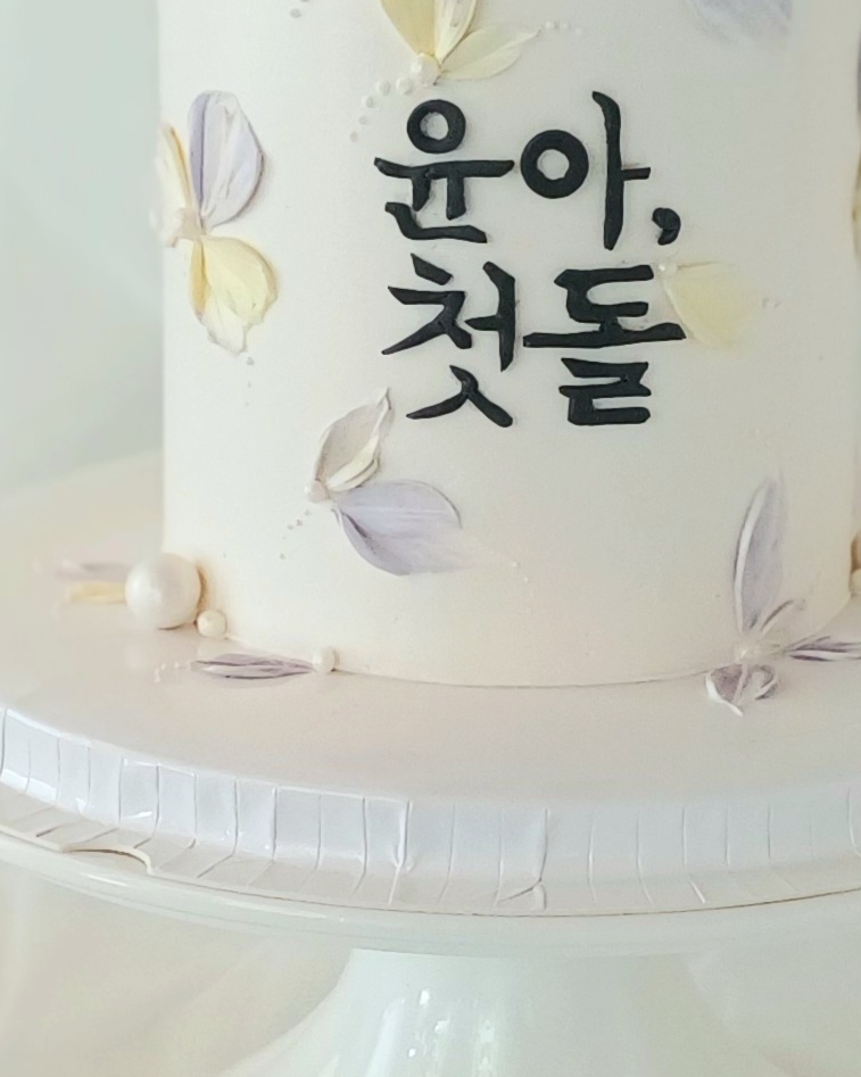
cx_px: 527
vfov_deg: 39.9
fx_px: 1434
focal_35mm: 45
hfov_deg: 33.3
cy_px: 259
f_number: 1.8
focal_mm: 4.65
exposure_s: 1/60.2
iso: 160
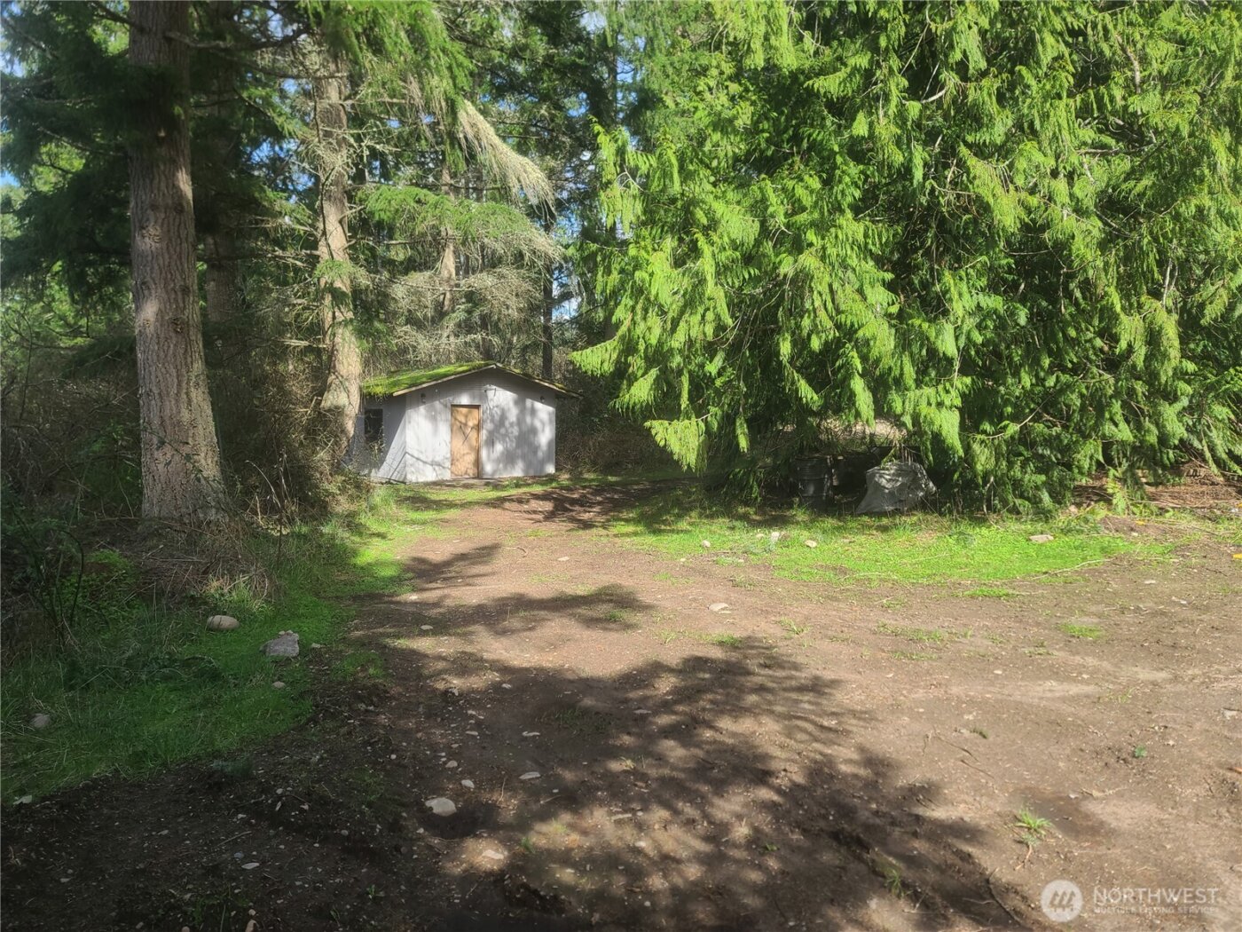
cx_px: 621
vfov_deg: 54.9
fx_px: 897
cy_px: 466
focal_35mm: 25
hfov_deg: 69.4
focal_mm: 7
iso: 16
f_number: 1.8
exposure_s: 1/341
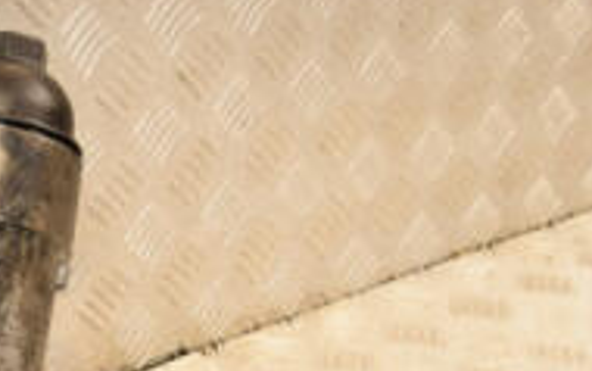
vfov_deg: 9.0
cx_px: -12
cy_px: 281
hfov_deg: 14.2
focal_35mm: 145
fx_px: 2341
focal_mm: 30
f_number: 6.3
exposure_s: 1/200
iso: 800
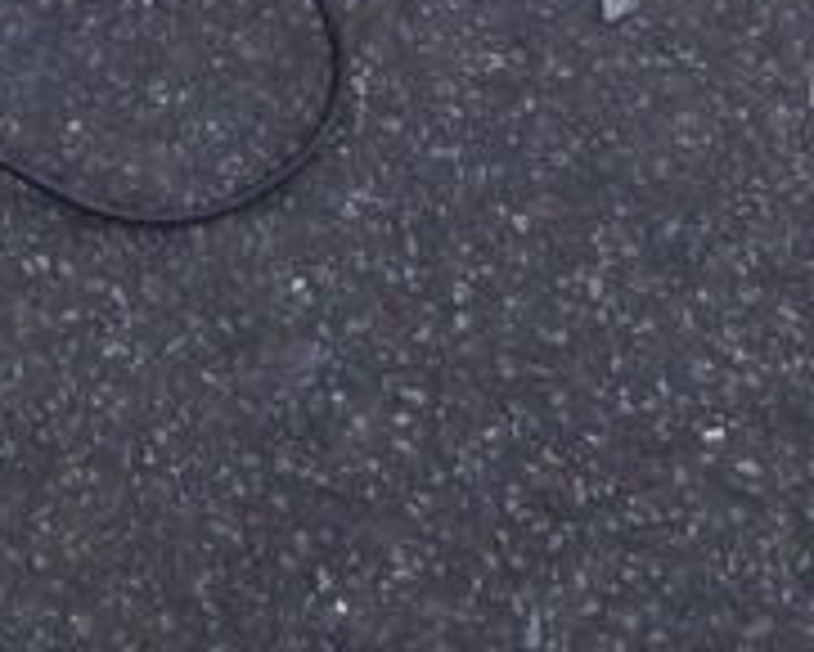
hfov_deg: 11.3
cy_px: -1007
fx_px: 3905
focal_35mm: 162
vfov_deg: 8.6
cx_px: -499
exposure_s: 1/160
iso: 400
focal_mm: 5.2
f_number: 3.3
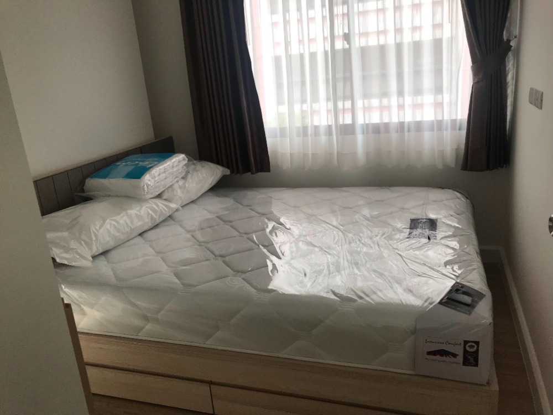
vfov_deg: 49.7
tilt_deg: -17.0
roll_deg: +6.4
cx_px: 276
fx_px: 447
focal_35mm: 28
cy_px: 208
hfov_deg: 63.4
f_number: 1.8
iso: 32
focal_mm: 3.99
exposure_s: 1/100
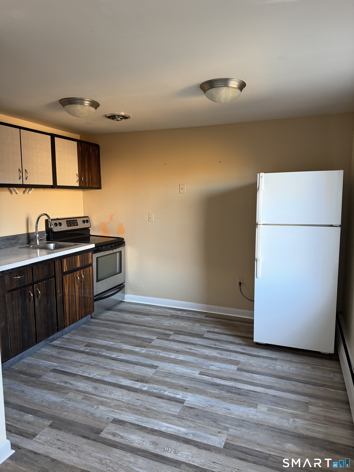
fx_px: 327
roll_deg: -0.4
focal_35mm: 24
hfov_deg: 56.8
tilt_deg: -7.4
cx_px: 177
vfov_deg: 71.6
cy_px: 236
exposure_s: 1/81
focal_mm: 6.76
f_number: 1.78
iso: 200
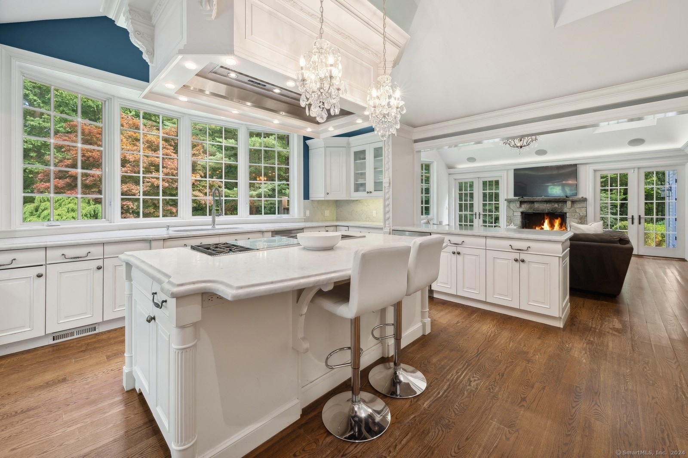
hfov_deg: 104.3
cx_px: 344
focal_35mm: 14
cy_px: 229
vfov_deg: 81.1
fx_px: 267
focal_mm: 14
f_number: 11
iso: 200
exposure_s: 1/5
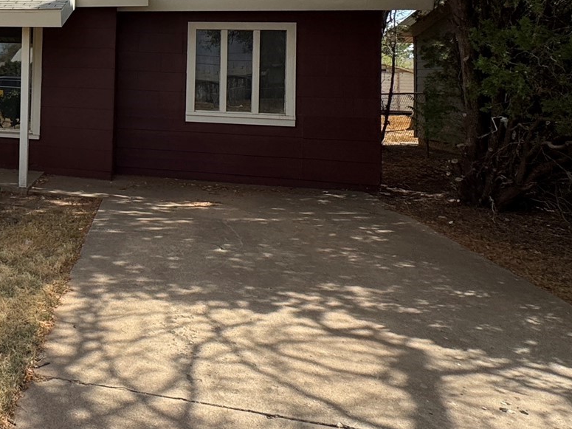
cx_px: -38
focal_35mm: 37
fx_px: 611
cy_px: 44
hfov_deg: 41.4
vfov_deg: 36.3
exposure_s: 1/2273
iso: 40
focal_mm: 2.22
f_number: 2.2
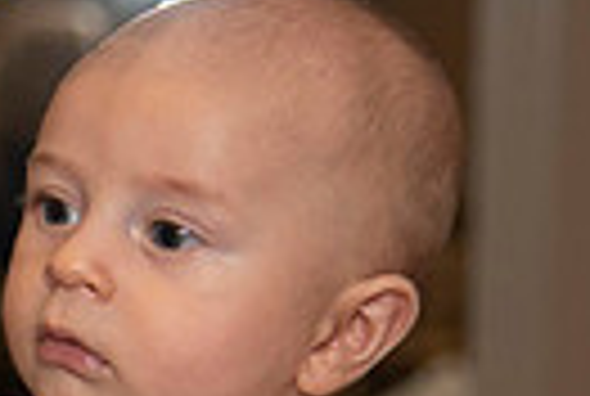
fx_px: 4205
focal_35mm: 256
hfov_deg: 7.7
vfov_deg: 5.4
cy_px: 533
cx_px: -522
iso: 640
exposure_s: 1/200
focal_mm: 58
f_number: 4
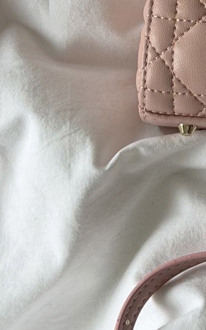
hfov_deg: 8.2
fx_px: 1410
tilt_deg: -83.5
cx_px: 311
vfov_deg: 13.0
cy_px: -60
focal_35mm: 157
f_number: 1.78
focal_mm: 6.76
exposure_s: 1/122
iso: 50
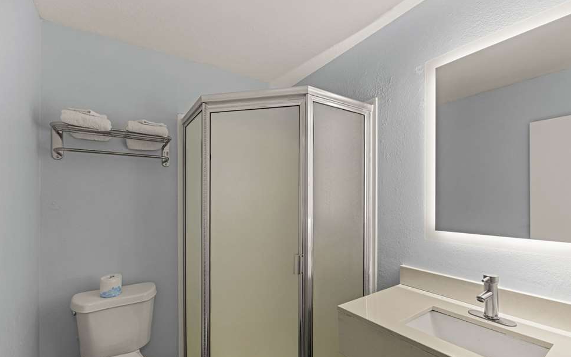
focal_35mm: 15
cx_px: 297
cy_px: 198
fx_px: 233
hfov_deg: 101.4
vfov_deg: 74.5
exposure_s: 1/13
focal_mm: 14
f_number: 5.6
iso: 400
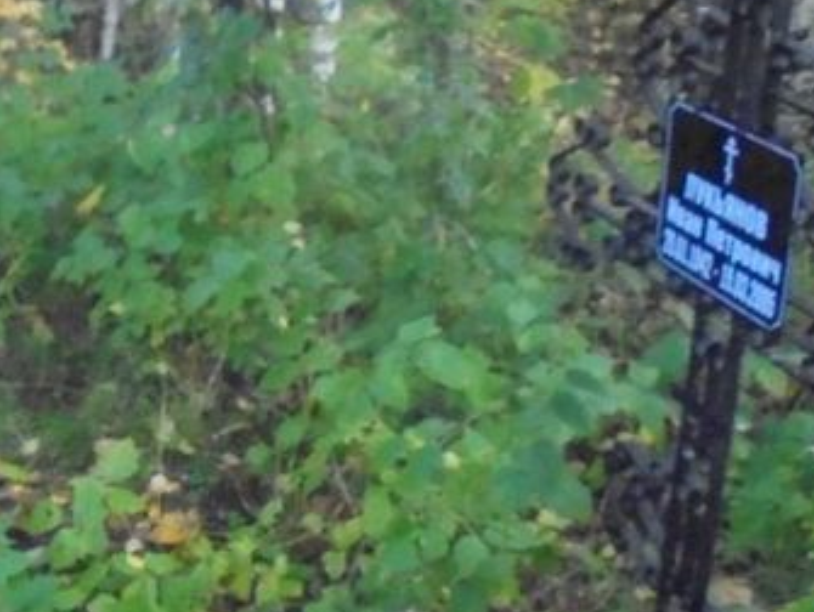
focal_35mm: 62
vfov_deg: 23.4
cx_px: 190
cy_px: 464
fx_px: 1460
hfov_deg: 30.6
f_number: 3.5
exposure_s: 1/160
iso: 800
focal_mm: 4.6
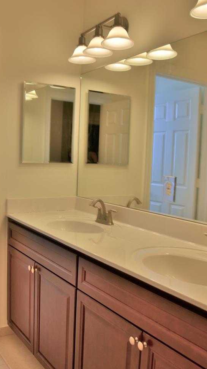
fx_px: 342
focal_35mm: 35
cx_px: 79
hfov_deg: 33.5
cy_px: 185
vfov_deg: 56.6
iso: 125
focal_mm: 18
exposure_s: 1/100
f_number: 3.5
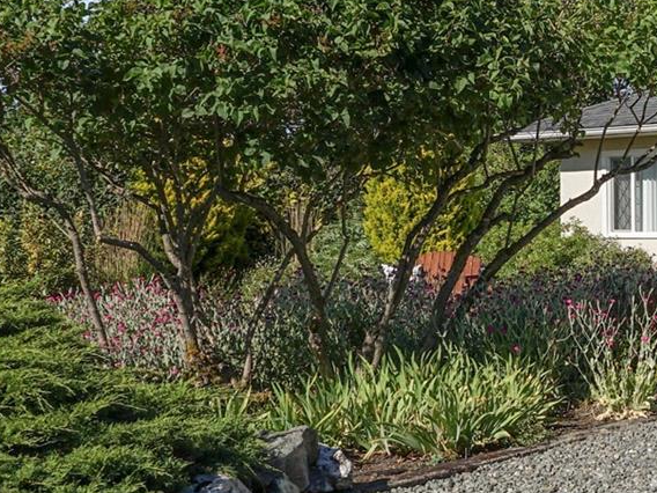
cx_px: 655
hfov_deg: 37.0
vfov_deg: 31.5
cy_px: 250
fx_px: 873
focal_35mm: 46
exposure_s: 1/640
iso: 100
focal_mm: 17
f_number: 7.1
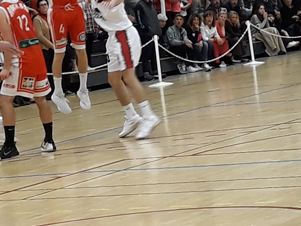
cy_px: 76
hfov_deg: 43.7
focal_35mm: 42
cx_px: 86
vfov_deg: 34.0
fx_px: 365
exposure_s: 1/50
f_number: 1.7
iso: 100
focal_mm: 3.71
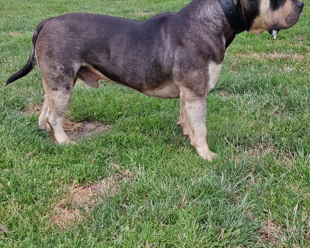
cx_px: 155
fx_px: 275
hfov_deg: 58.8
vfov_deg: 45.6
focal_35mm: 30
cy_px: 44
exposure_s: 1/182
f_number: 1.8
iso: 125
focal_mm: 6.4
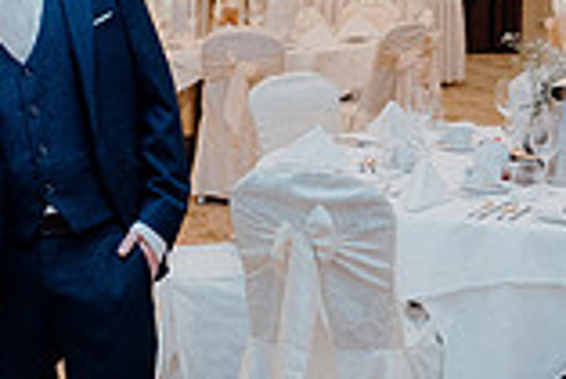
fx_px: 1542
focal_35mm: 98
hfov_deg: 20.2
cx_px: 11
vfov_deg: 14.0
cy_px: 182
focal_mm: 25
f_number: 3.5
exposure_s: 1/160
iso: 2000
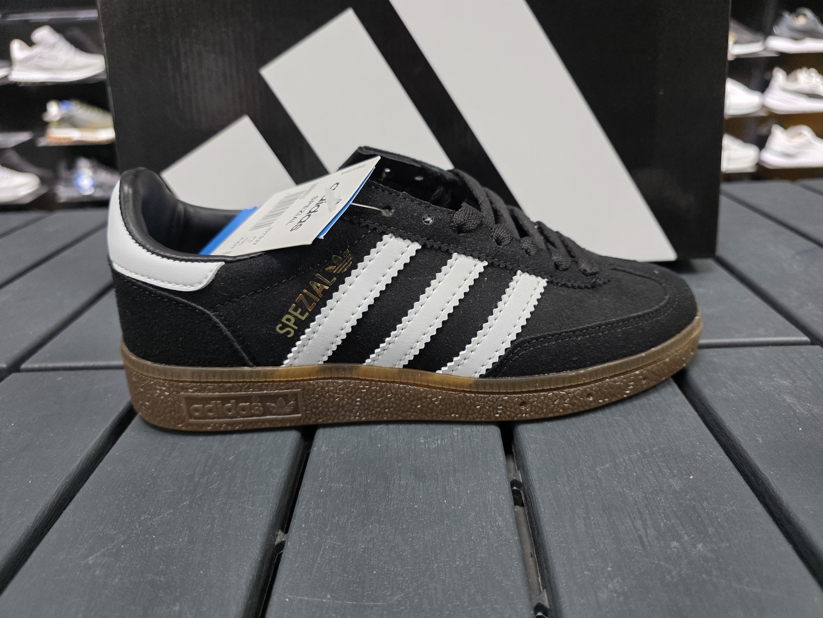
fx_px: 571
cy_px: 297
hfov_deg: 71.6
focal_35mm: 24
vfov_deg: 56.8
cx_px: 414
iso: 250
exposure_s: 1/100
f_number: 1.7
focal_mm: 6.3
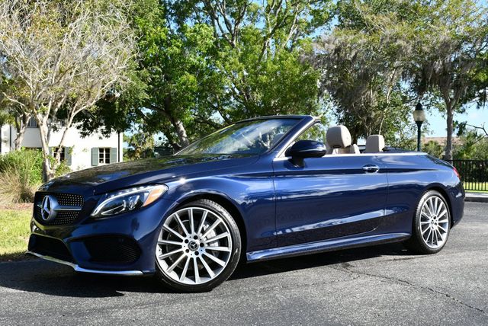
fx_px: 597
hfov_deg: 44.5
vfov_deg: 30.6
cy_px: 163
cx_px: 244
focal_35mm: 44
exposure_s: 1/250
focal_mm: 22
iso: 180
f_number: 8
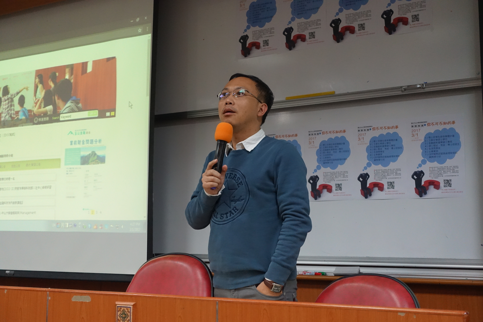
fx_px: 684
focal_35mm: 51
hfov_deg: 38.9
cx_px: 242
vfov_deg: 26.5
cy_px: 161
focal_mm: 18.7
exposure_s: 1/160
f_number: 2.8
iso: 1250
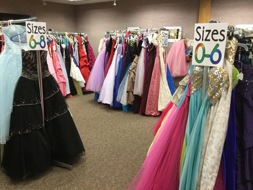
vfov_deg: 45.4
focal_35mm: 31
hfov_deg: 58.4
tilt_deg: -15.0
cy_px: 95
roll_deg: -1.7
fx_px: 227
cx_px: 126
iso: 125
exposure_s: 1/30
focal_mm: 3.3
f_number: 2.4
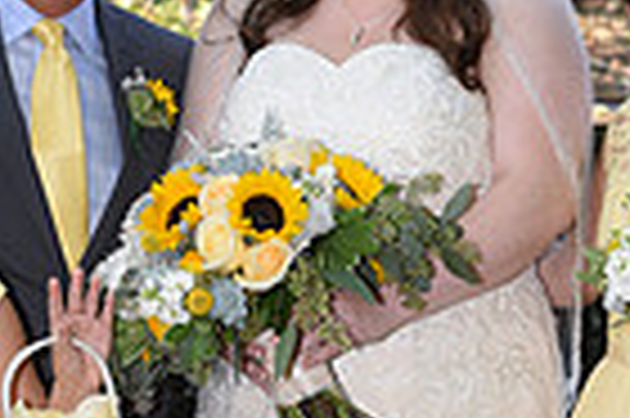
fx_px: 3618
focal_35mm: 207
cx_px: 214
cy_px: 422
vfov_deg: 6.6
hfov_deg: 9.9
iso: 500
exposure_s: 1/200
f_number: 5.6
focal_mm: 50
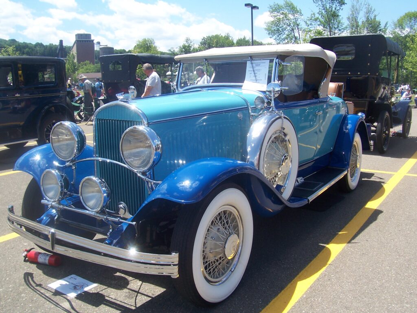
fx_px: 410
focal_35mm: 34
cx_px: 208
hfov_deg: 54.0
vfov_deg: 41.8
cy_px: 156
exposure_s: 1/350
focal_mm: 5.6
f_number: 5.6
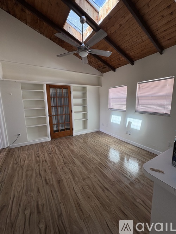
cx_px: 88
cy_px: 117
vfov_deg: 102.1
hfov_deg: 85.7
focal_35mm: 14
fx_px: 95
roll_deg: +1.6
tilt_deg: -9.6
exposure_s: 1/100
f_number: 2.2
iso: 125
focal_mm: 2.22
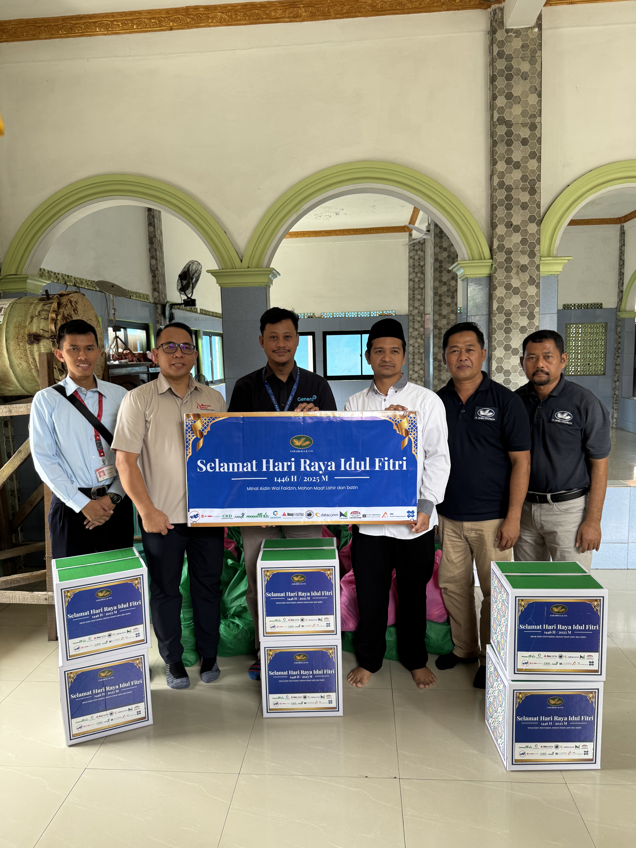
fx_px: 588
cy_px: 424
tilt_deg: -7.3
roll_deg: +1.7
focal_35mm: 24
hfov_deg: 56.8
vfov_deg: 71.6
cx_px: 318
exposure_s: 1/121
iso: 100
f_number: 1.78
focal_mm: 6.76
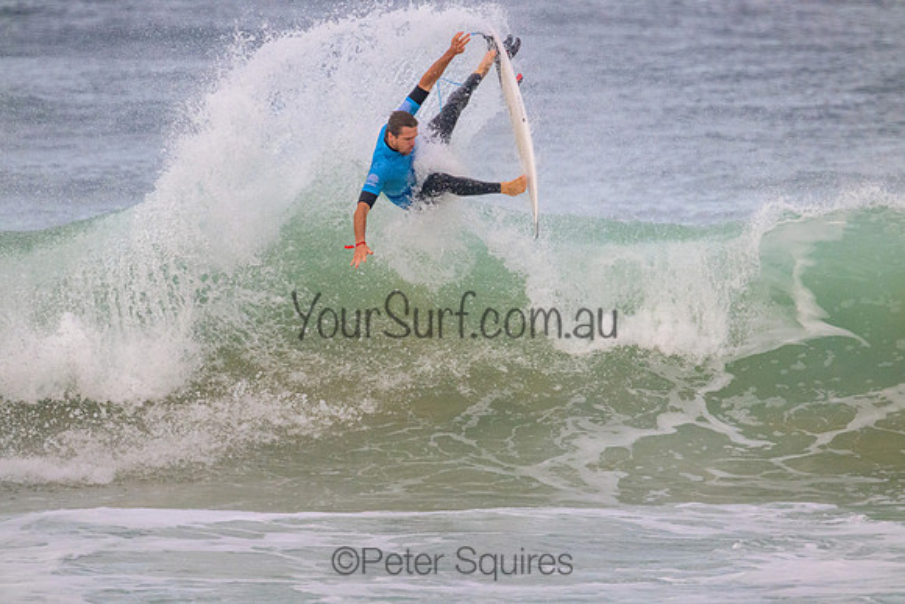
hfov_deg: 2.6
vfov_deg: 1.7
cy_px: 302
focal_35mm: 800
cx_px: 452
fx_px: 20115
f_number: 11
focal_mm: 800
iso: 3600
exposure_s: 1/2000
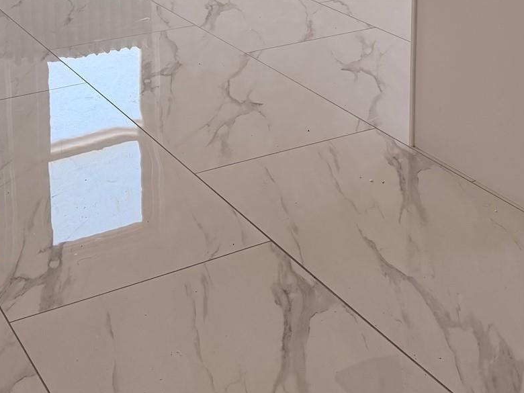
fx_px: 954
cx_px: 273
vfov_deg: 21.7
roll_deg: -0.6
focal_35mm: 63
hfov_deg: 30.7
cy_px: -68
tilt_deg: -11.3
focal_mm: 6.76
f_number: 1.78
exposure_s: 1/484
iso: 100
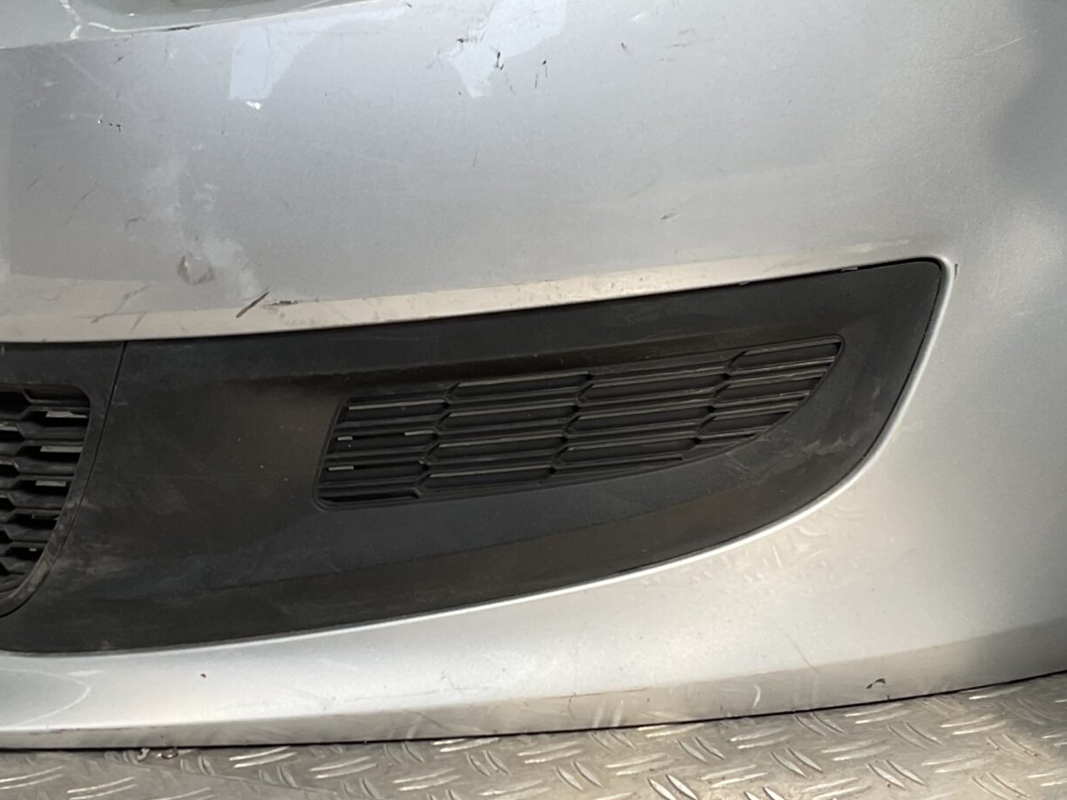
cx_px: 418
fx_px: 1880
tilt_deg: -12.4
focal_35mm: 61
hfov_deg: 31.6
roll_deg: +3.7
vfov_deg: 24.0
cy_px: 332
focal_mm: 3
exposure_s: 1/613
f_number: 1.8
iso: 16
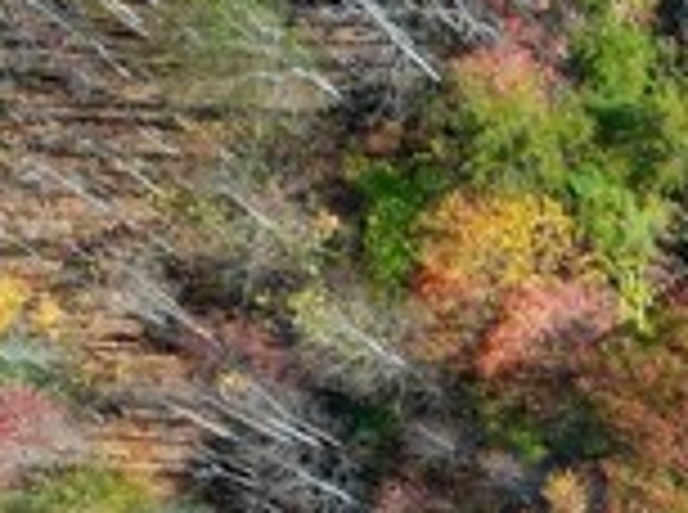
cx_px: 1434
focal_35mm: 161
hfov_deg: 11.0
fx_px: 3192
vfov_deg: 8.6
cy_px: 1094
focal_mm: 6.7
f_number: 1.7
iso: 160
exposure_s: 1/1250
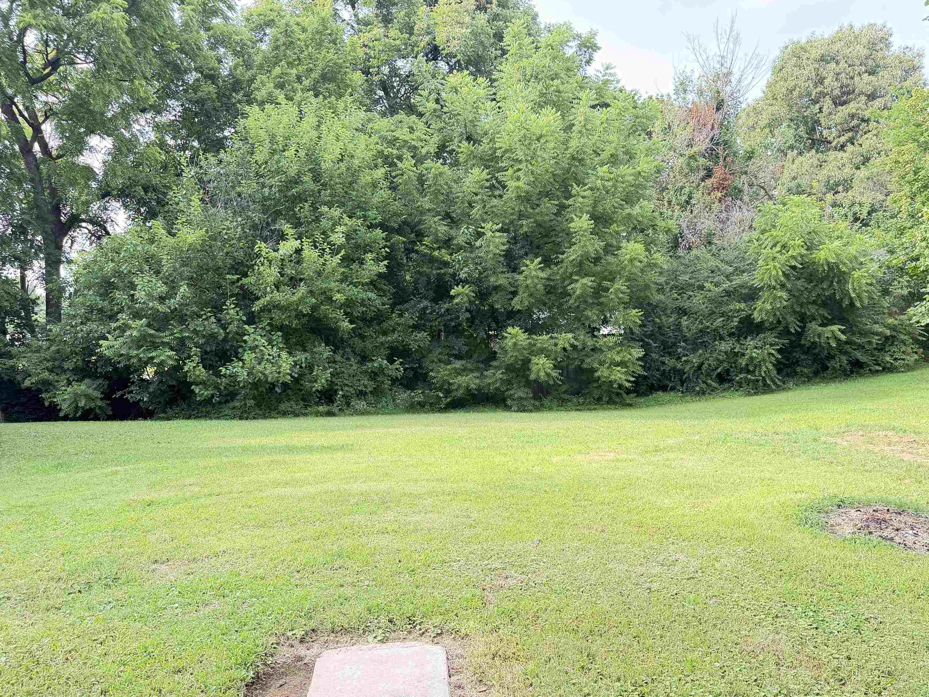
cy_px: 414
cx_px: 490
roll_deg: +0.2
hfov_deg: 61.6
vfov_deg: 48.0
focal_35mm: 29
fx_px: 778
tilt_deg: -7.1
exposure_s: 1/216
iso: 80
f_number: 1.78
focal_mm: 6.76
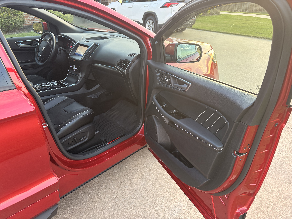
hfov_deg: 67.3
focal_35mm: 26
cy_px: 110
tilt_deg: -25.2
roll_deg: +0.8
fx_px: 219
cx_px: 146
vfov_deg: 53.1
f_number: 1.6
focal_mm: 5.96
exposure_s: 1/122
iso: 80
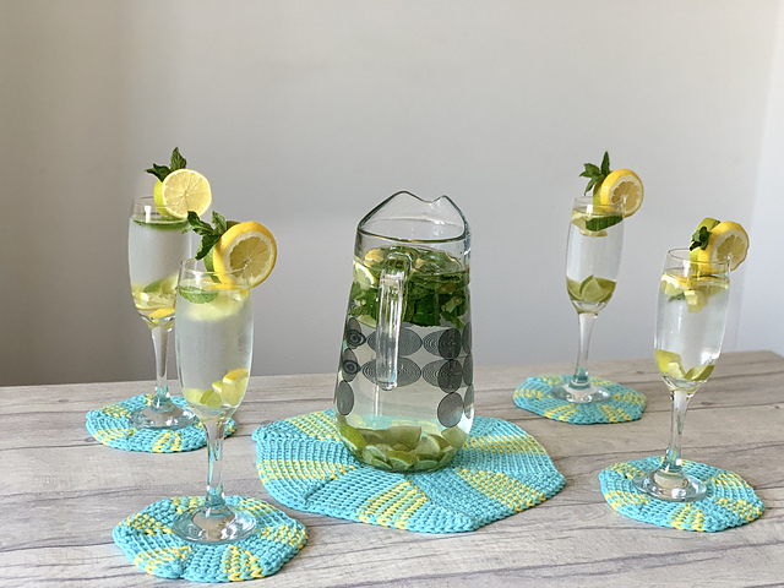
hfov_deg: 36.8
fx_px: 1178
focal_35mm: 52
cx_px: 392
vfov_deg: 28.0
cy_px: 294
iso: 200
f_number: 2.4
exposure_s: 1/60
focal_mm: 6
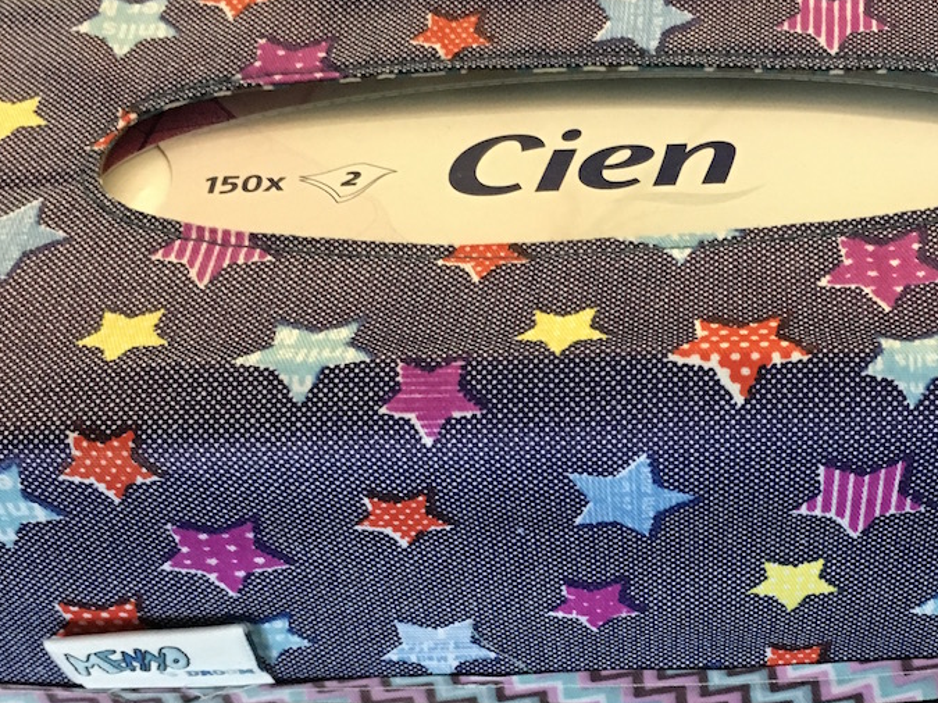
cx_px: 650
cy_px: 492
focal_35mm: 55
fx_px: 1490
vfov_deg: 26.3
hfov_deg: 34.5
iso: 200
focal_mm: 4.15
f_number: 2.2
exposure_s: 1/17
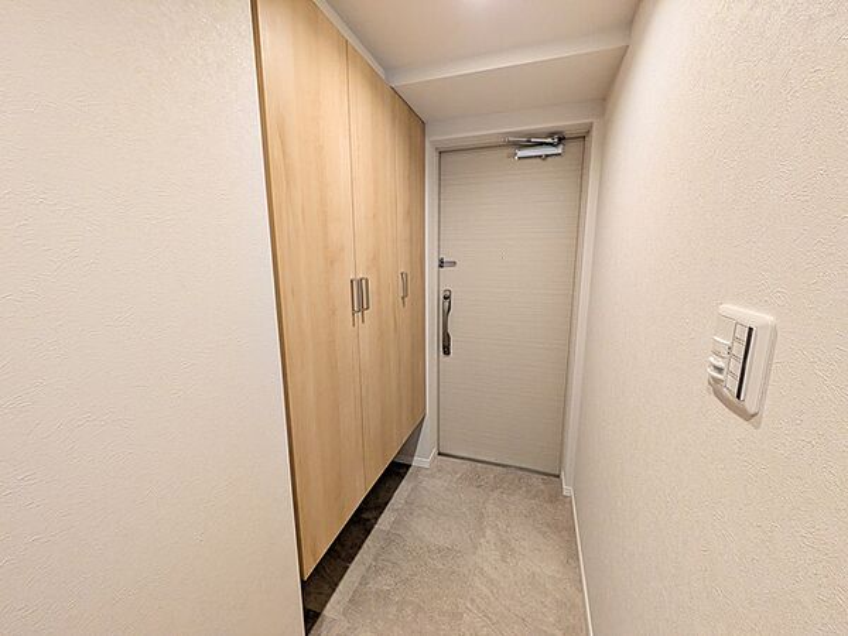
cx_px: 424
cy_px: 318
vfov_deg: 85.7
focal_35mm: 14
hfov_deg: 102.1
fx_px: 343
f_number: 2.2
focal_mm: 1.83
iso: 351
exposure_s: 1/60
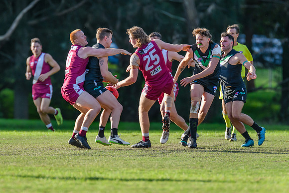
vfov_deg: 2.4
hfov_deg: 3.5
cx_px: 113
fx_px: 4690
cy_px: 70
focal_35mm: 584
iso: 1250
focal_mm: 380
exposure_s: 1/2500
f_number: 4
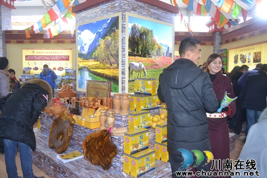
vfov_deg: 46.4
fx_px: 208
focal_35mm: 28
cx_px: 131
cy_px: 87
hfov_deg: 65.5
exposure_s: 1/60
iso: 800
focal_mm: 18
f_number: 5
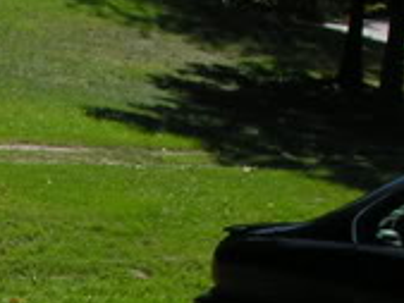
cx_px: -373
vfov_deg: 8.7
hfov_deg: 10.9
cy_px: 499
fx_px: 1939
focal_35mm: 166
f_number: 6.3
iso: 50
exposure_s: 1/225
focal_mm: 8.9
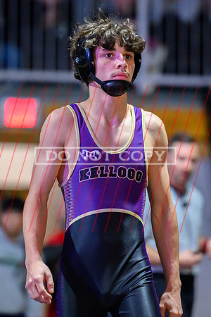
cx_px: 106
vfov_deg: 7.6
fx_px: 2396
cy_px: 158
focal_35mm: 273
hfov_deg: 5.0
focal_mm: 180
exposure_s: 1/400
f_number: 2.8
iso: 10000
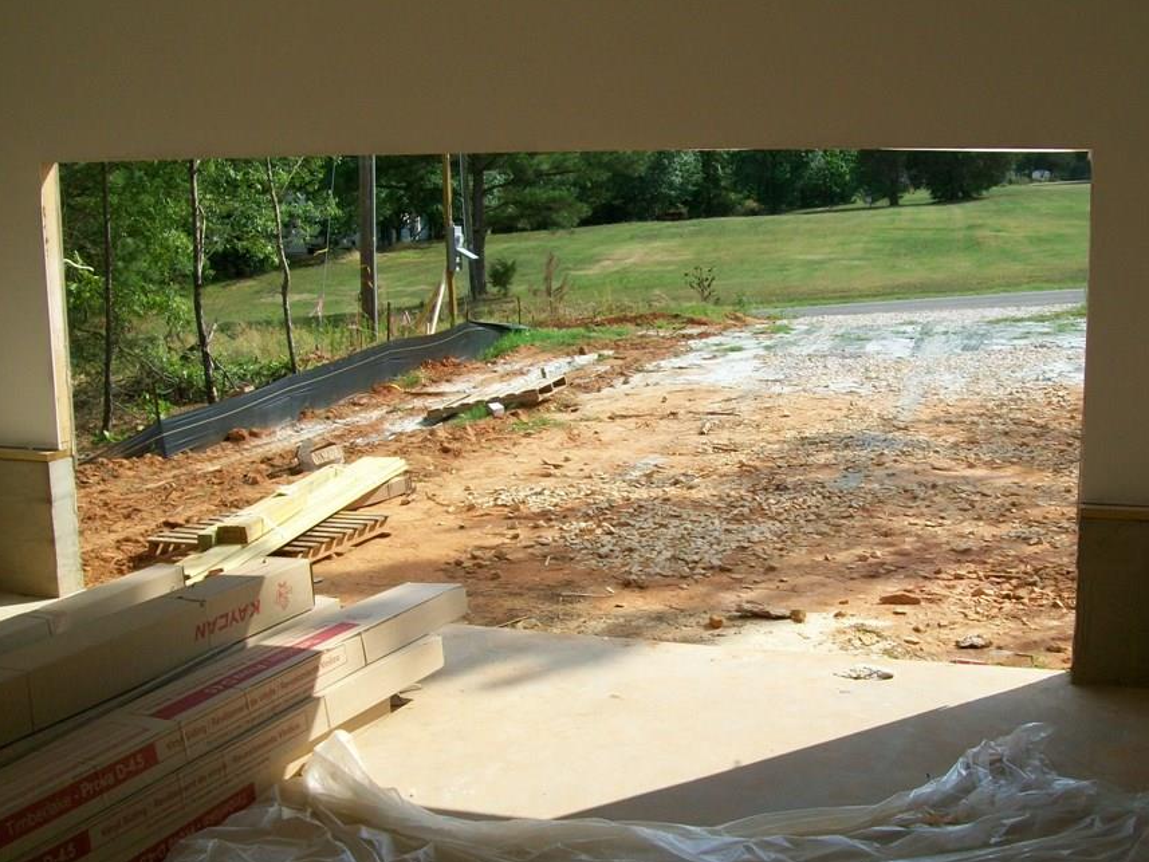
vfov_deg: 33.6
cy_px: 441
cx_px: 657
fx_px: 1427
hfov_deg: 43.7
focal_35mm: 43
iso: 64
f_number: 4.8
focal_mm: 6
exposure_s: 1/320
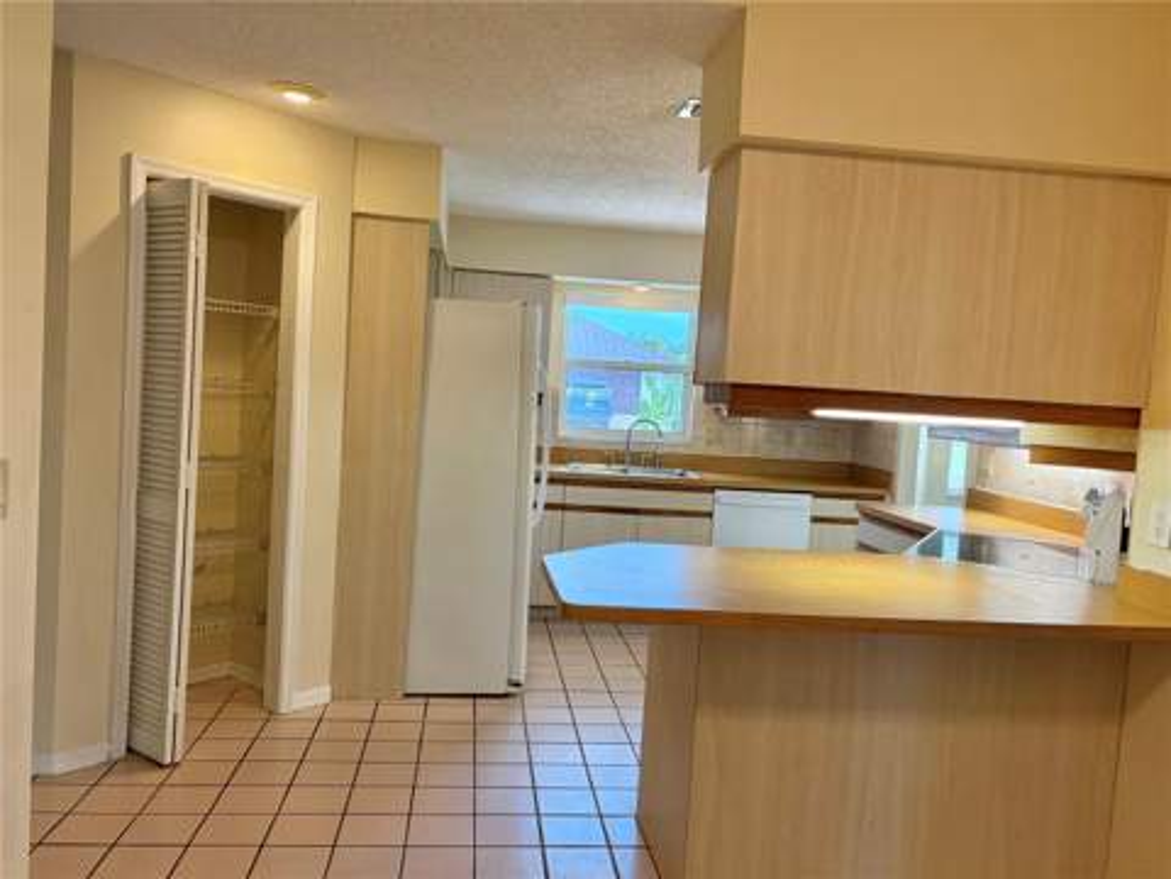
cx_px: 586
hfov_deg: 67.3
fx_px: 880
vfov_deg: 53.1
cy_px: 440
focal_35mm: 26
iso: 125
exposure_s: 1/163
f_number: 1.6
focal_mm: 5.96
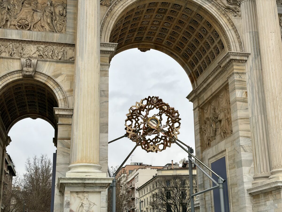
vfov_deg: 28.0
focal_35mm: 52
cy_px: 106
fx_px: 424
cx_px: 141
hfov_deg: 36.8
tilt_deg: +18.5
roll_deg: +1.7
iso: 32
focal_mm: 5.96
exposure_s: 1/1667
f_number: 1.6
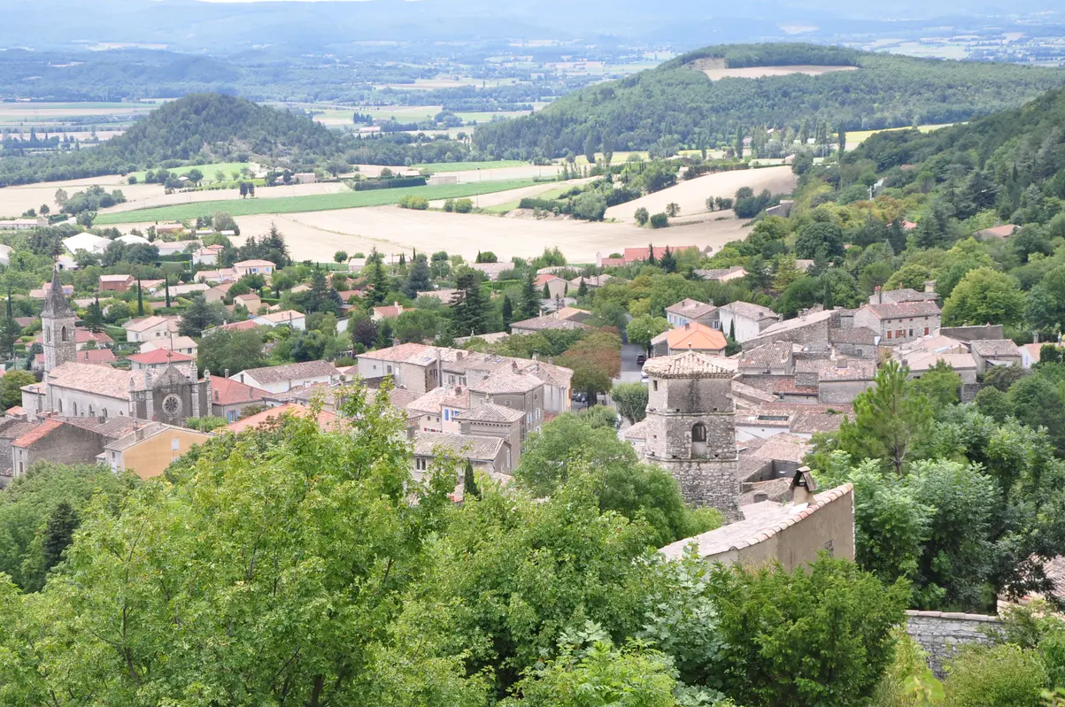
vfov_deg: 16.4
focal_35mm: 83
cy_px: 352
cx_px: 502
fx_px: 2452
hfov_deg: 24.5
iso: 200
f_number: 10
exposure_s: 1/200
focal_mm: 52
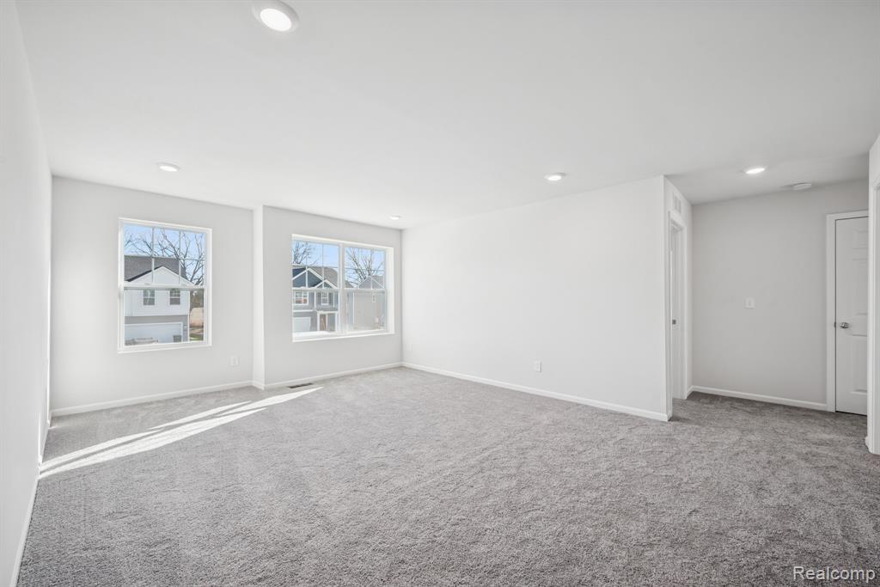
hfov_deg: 104.2
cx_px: 440
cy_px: 294
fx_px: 342
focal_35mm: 14
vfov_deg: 81.2
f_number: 9
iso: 100
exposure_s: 1/8
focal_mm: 14
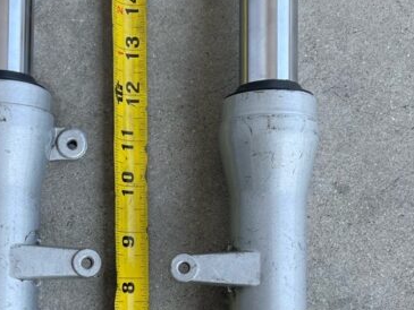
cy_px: 259
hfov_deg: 33.4
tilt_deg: -86.4
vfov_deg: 25.1
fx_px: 682
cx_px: 127
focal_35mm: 57
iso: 32
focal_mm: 5.1
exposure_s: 1/621
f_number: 1.6
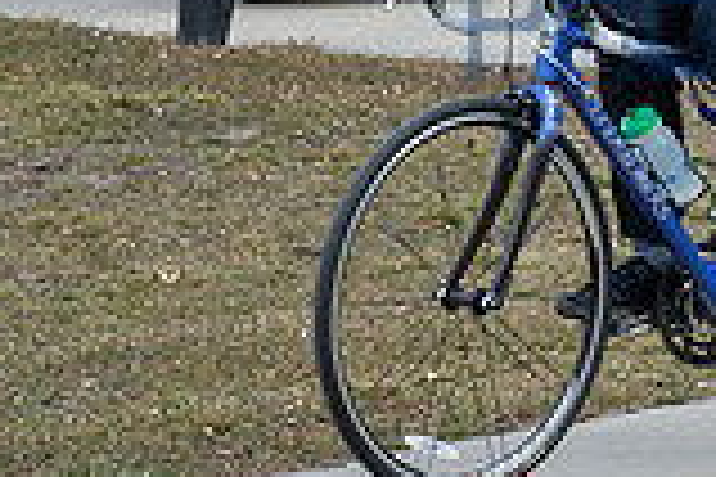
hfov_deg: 5.3
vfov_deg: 3.5
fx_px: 7677
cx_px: 1283
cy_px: -287
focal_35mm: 386
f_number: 7.1
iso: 250
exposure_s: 1/320
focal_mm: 48
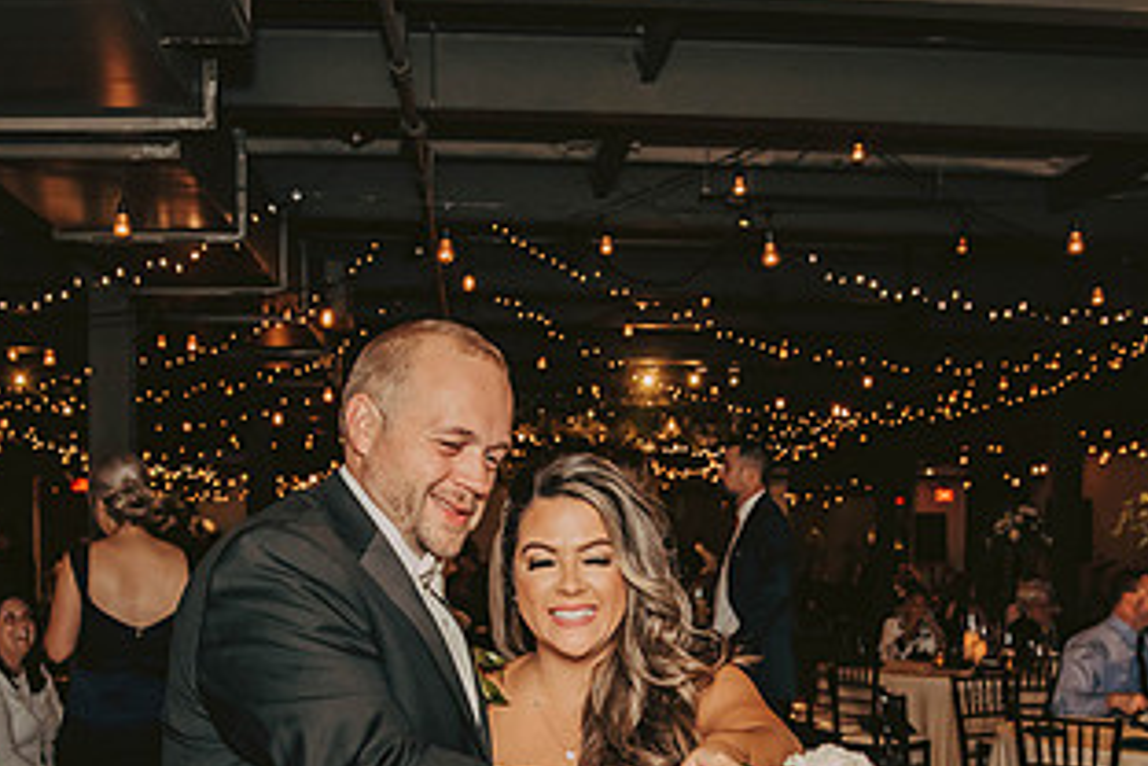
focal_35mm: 52
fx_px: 1658
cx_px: 600
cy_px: 661
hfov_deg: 38.2
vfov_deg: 25.3
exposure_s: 1/125
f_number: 4.5
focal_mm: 28
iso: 1250
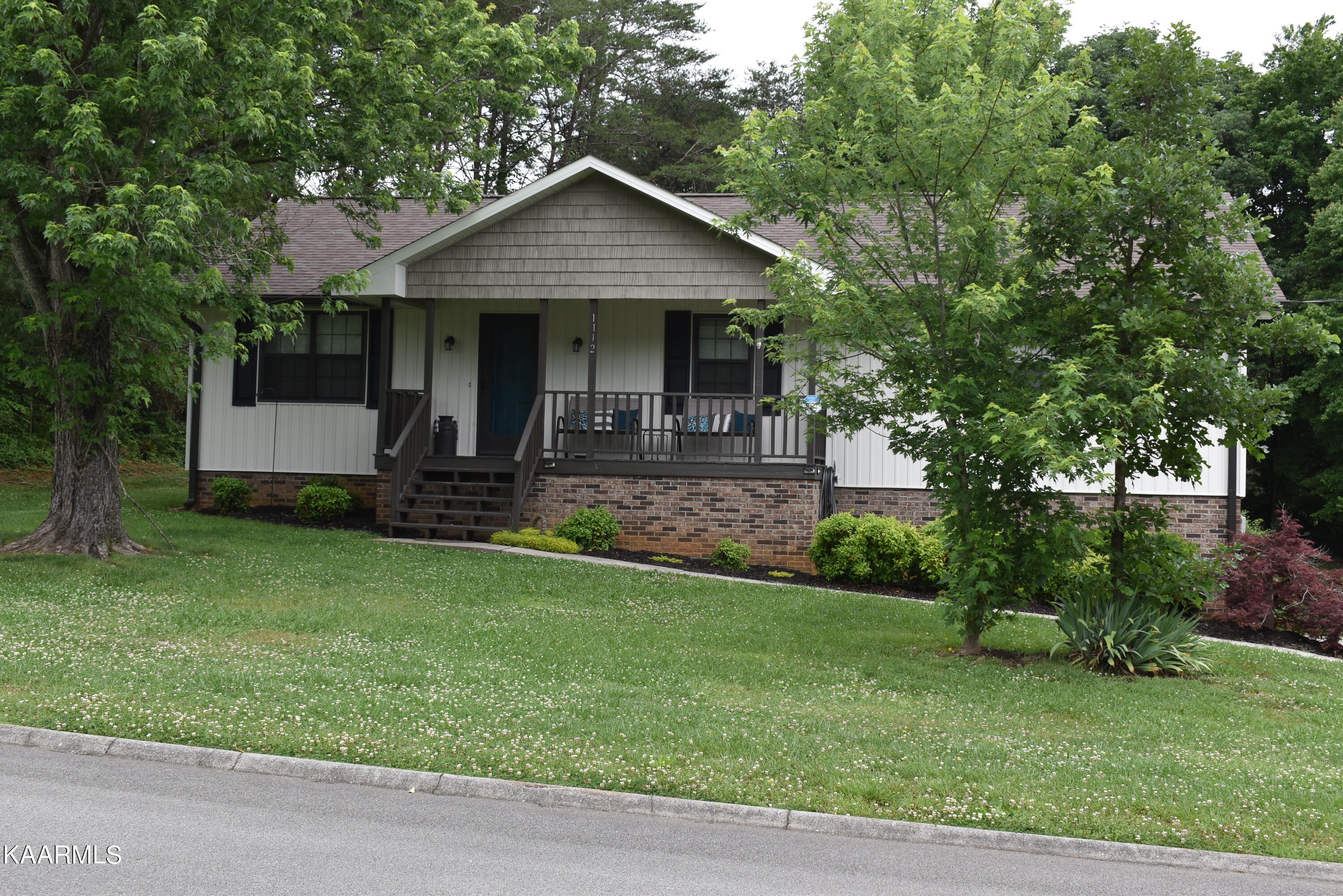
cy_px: 448
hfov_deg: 45.0
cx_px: 672
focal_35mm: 44
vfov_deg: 30.9
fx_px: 1623
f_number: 8
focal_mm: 29
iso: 220
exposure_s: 1/250
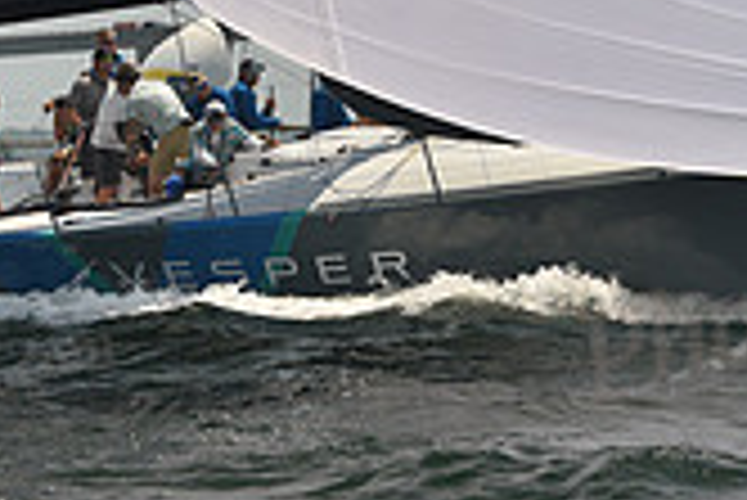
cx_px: 351
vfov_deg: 5.6
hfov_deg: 8.4
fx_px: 5067
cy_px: 115
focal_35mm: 244
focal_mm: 70
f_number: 7.1
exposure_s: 1/640
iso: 250
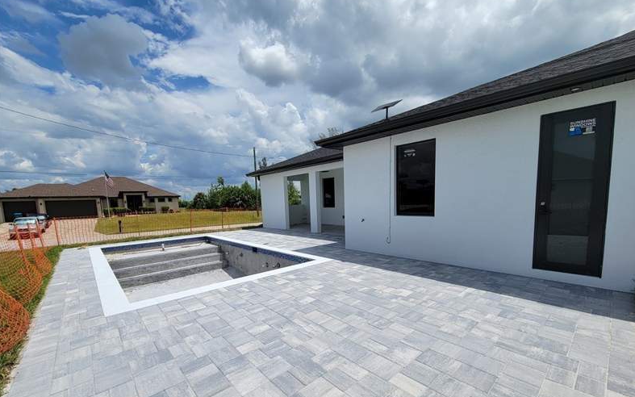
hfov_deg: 105.3
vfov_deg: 78.0
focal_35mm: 14
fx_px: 242
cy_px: 232
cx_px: 320
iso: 50
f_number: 2.2
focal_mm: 2.2
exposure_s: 1/4444
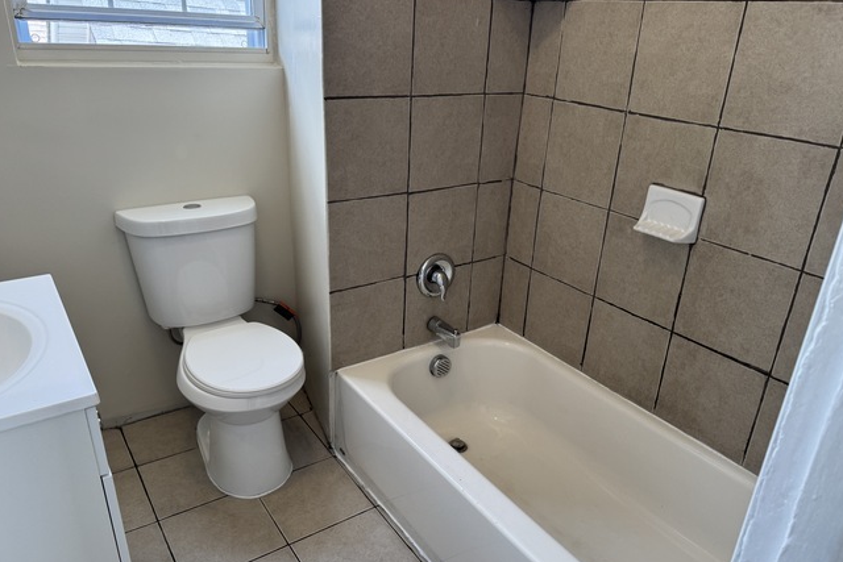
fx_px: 609
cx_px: 425
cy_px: 297
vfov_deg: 49.6
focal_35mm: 26
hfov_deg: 69.4
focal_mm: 6.76
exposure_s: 1/128
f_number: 1.78
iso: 100
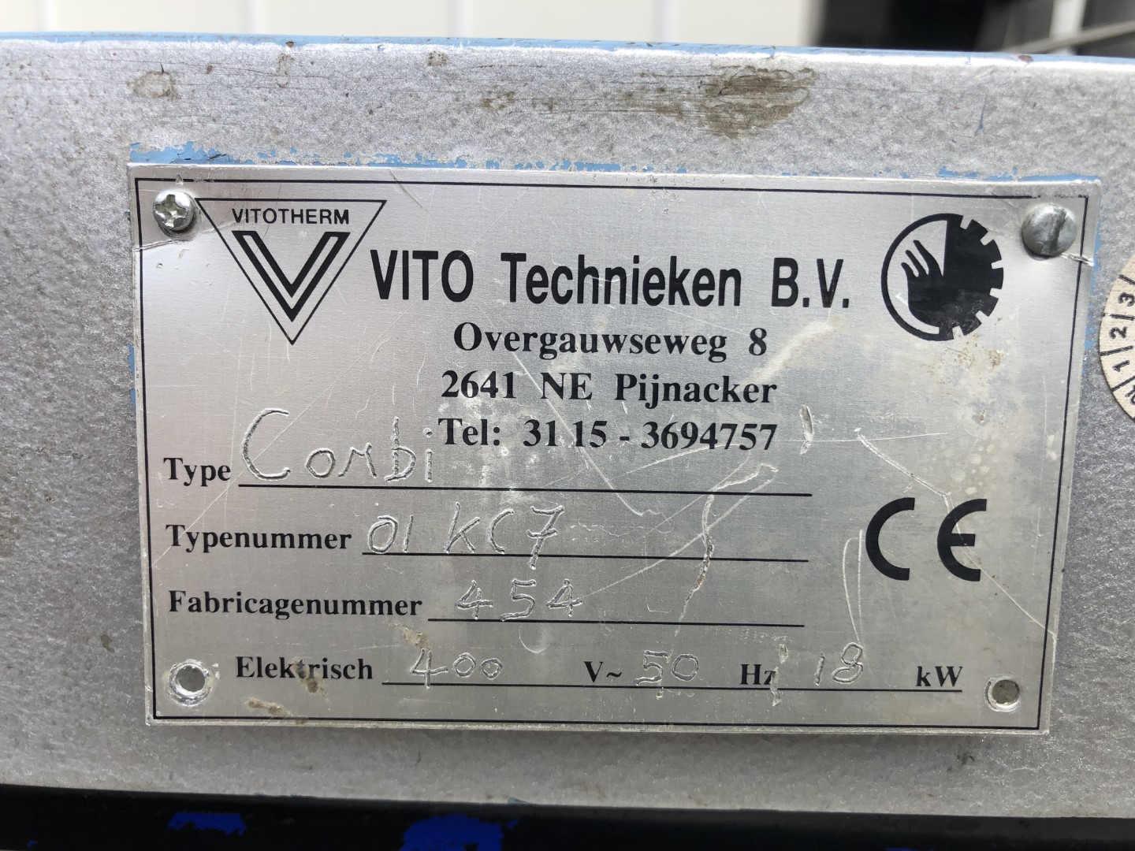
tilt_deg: -14.9
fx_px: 918
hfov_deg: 63.4
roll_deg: -1.0
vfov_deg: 49.7
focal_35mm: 28
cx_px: 568
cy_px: 426
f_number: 1.8
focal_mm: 4
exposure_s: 1/960
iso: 20
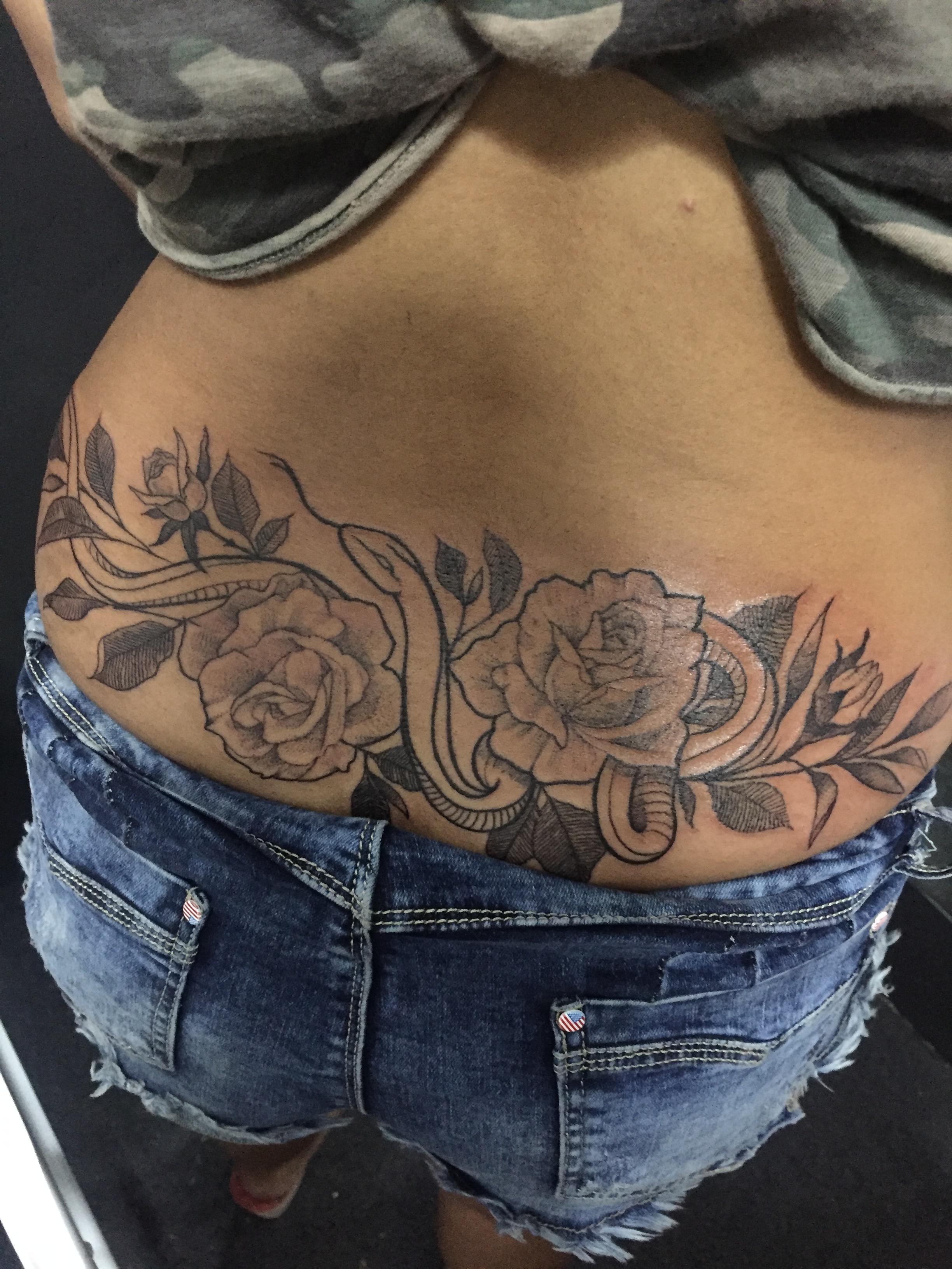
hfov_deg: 48.2
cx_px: 476
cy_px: 634
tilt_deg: -49.3
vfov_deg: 61.7
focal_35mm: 29
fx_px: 1063
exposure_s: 1/15
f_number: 2.2
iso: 500
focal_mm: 4.15
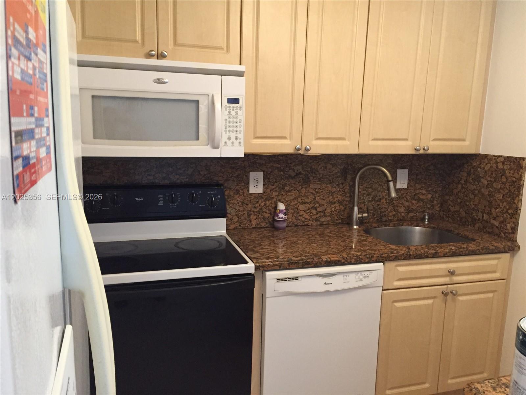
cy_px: 198
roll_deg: -1.5
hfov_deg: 61.7
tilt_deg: -10.3
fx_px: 441
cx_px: 263
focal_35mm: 29
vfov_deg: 48.2
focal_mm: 4.15
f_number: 2.2
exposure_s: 1/30
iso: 200
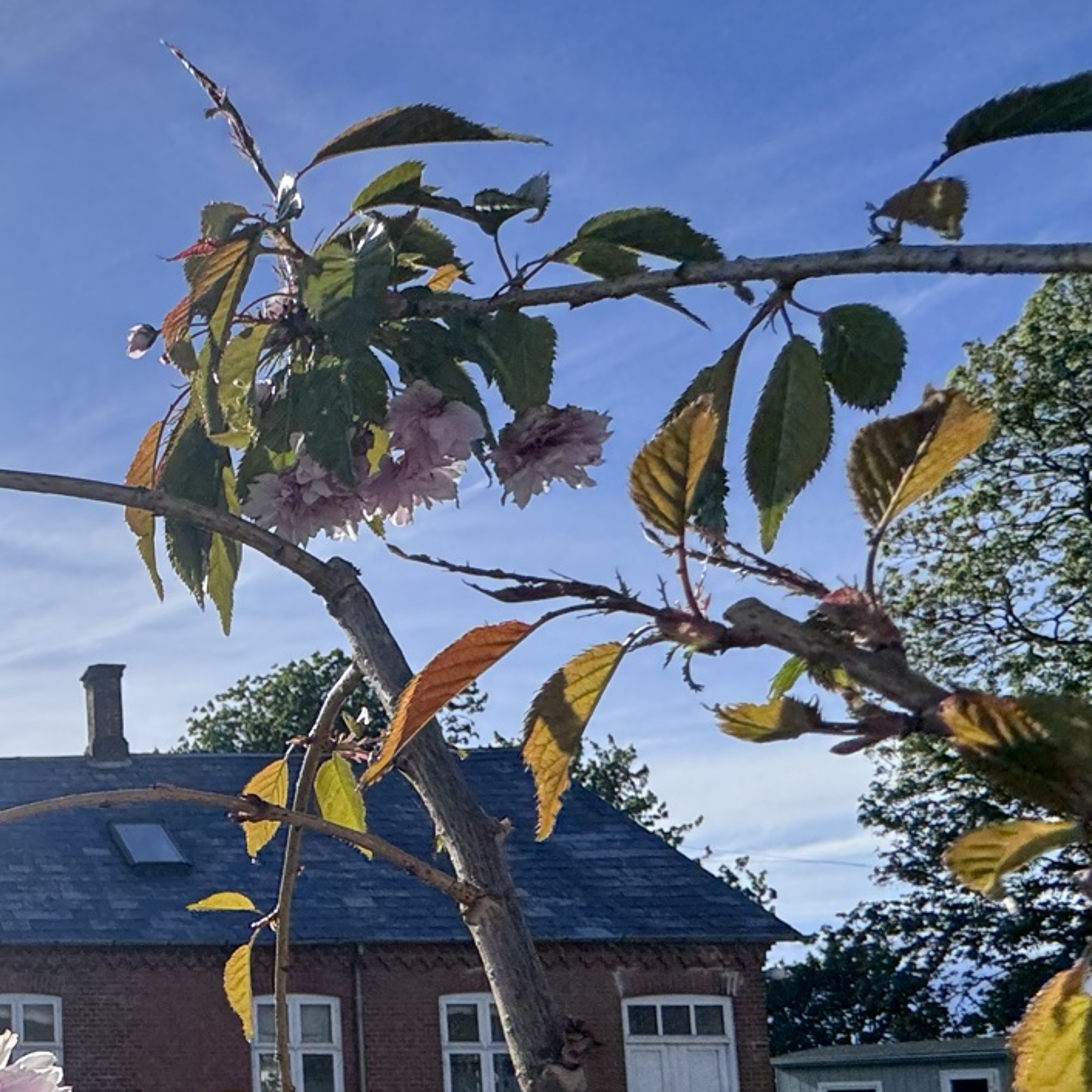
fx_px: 1249
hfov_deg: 35.2
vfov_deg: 43.2
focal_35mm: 35
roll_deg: -0.5
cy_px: 981
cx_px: -272
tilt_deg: +5.5
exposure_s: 1/2415
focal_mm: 2.22
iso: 50
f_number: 2.2
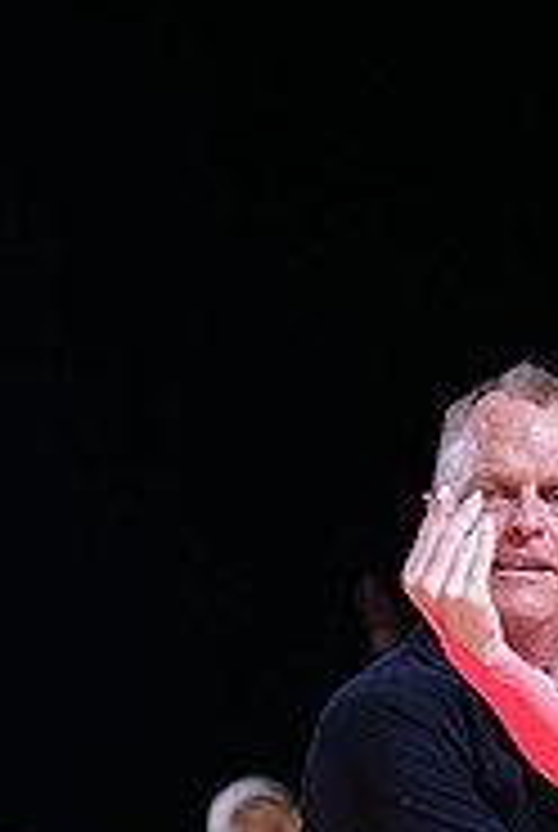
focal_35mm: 313
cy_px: 1183
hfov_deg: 4.4
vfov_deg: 6.5
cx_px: 655
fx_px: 7250
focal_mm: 100
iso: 1250
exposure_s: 1/640
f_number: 2.8
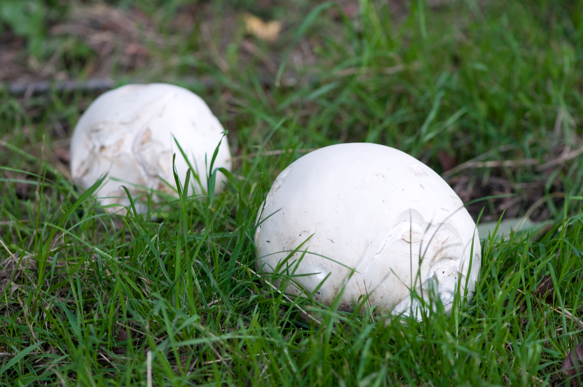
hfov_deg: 13.1
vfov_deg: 8.7
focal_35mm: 158
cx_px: 292
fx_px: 2548
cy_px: 194
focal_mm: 105
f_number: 3.5
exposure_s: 1/50
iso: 500
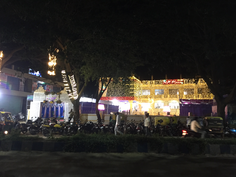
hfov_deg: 61.7
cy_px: 88
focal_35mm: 29
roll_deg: -2.2
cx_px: 118
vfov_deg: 48.2
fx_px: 198
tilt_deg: +8.2
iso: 250
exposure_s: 1/20
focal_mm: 4.15
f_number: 2.2
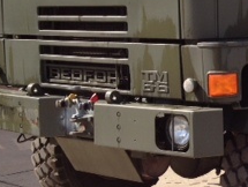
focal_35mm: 104
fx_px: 746
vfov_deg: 14.1
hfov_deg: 17.3
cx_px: 352
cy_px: 22
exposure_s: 1/890
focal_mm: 4.28
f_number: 2.4
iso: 64
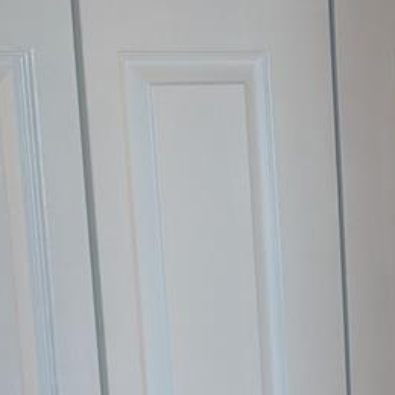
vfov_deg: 17.7
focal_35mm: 98
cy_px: 287
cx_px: 536
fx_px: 1265
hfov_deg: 16.6
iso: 120
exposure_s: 1/24
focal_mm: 6.9
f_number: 1.68
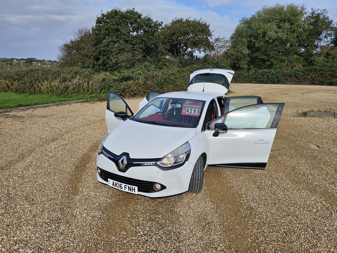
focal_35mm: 23
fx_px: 224
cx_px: 168
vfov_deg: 58.9
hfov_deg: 73.9
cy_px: 126
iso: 10
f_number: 1.7
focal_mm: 6.3
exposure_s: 1/970
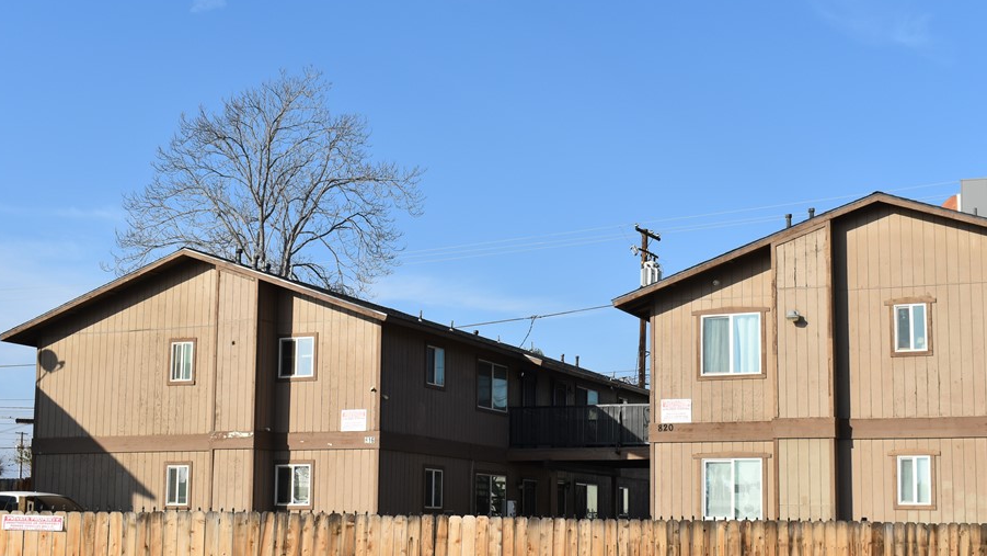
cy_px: 348
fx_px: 1387
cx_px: 530
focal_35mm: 53
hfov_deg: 39.1
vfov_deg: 22.6
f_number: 10
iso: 200
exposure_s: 1/400
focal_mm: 28
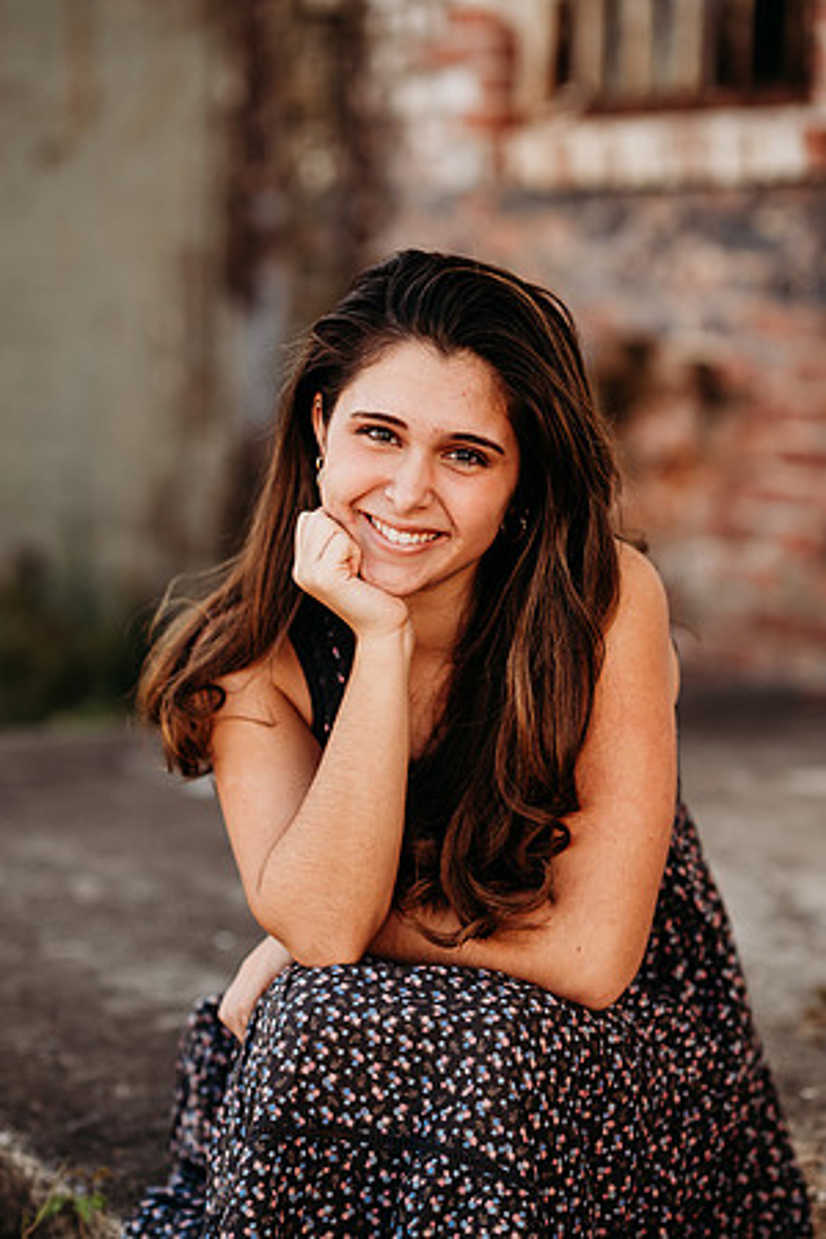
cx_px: 413
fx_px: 2925
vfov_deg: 23.9
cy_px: 620
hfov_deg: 16.1
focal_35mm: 85
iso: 100
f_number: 2.2
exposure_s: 1/640
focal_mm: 85
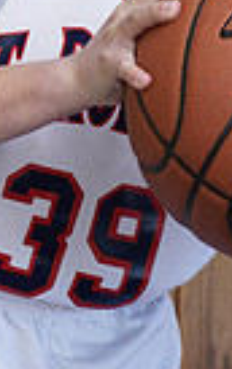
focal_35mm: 367
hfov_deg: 3.6
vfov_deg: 5.7
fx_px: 3701
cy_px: -97
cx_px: 11
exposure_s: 1/60
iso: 200
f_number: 5.6
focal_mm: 85
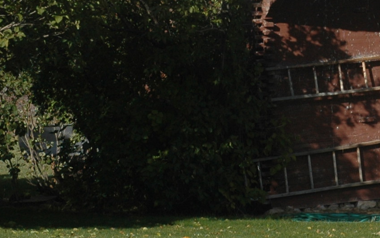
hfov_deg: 8.0
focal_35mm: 261
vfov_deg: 5.0
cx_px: 481
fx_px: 2703
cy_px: -33
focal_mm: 48
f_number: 10
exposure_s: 1/400
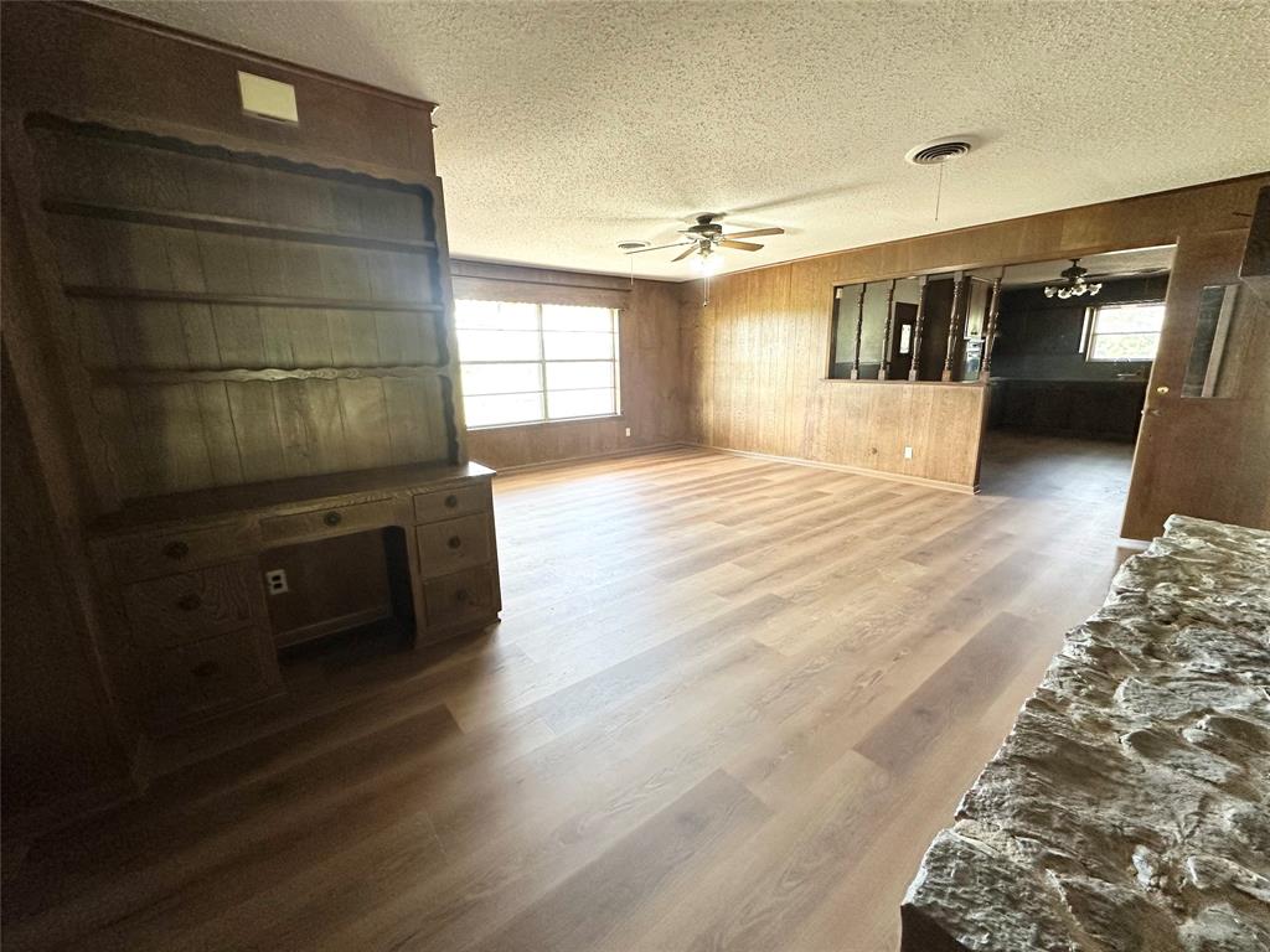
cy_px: 476
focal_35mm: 14
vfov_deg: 85.7
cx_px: 635
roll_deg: +1.1
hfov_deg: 102.1
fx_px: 514
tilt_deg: -11.8
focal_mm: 2.22
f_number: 2.2
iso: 250
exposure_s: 1/120
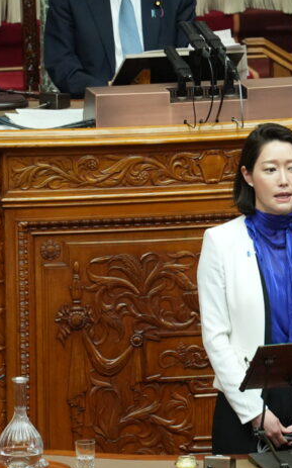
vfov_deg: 4.1
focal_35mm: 507
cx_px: 296
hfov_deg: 2.6
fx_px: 6462
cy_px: 254
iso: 5000
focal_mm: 200
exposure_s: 1/125
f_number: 5.6
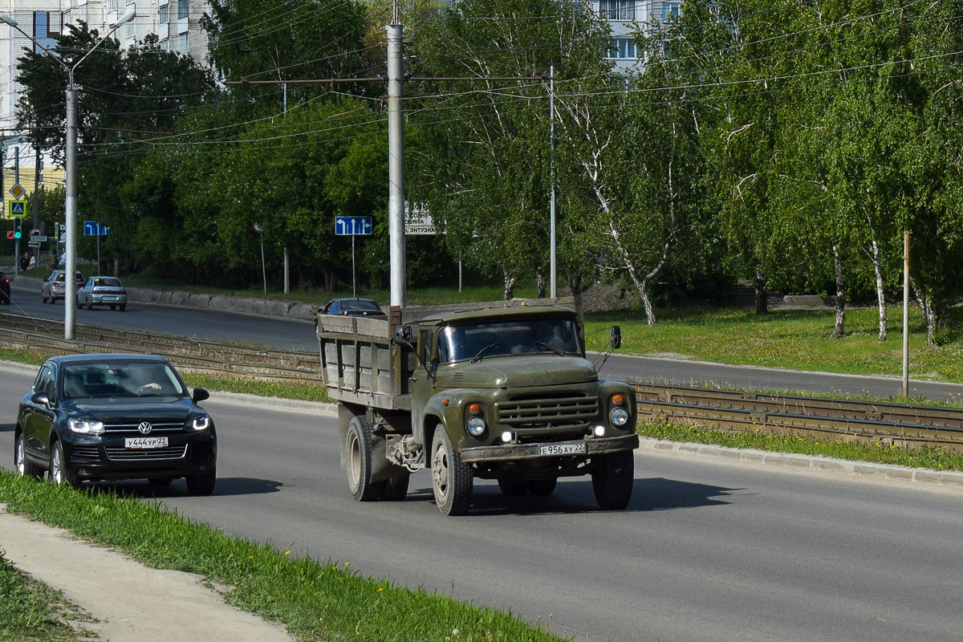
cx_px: 482
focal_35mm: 82
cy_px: 321
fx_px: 2207
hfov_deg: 24.6
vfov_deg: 16.6
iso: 200
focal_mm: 55
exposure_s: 1/1250
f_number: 7.1
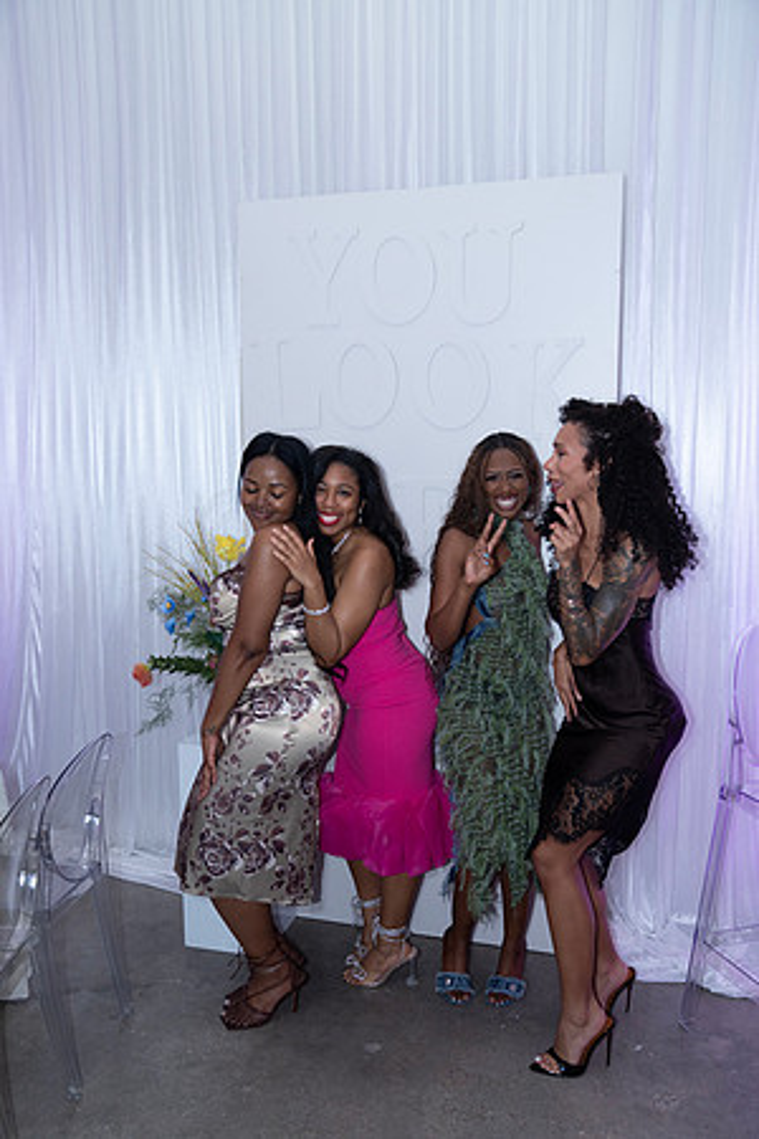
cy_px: 570
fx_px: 980
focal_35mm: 31
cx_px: 380
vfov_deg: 60.3
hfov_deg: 42.3
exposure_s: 1/125
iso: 800
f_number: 3.5
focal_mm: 31
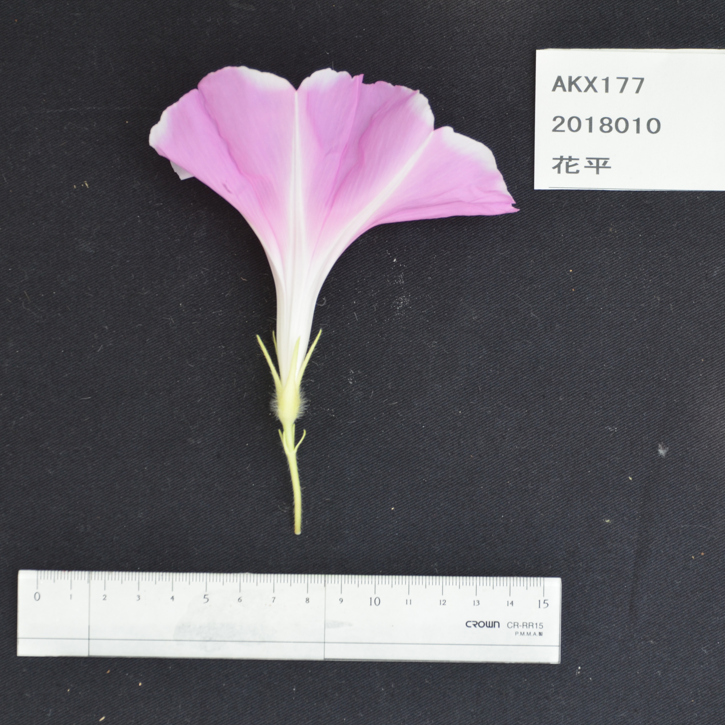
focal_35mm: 127
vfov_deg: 13.7
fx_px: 3009
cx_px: 317
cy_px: 362
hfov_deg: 13.7
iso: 450
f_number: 5.6
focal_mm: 66
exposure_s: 1/125
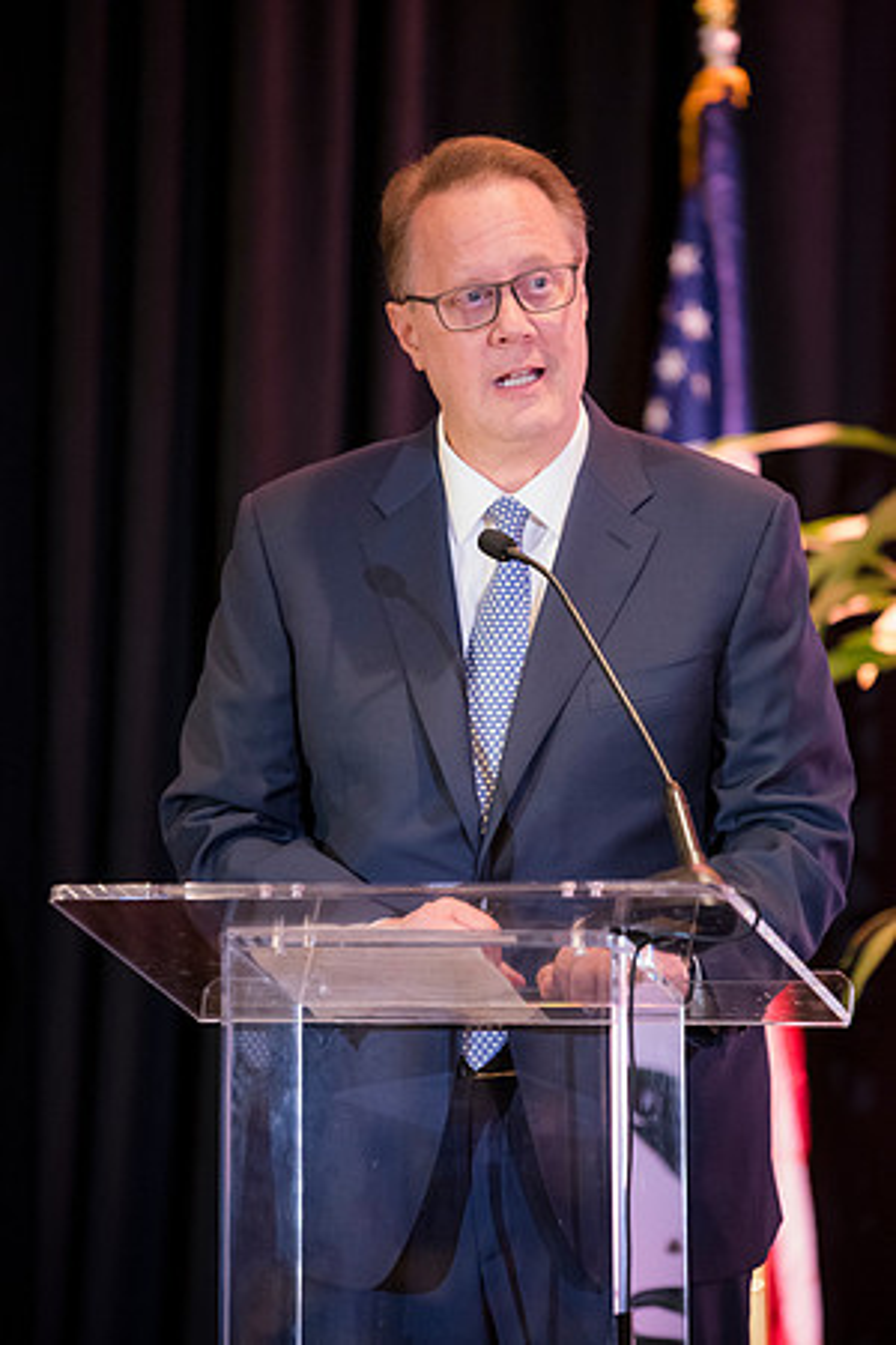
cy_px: 672
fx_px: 7466
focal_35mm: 200
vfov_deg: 10.3
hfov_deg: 6.9
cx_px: 448
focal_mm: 200
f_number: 2.8
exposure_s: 1/160
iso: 6400
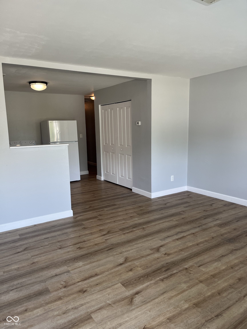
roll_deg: +2.4
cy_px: 164
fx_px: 247
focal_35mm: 26
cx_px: 124
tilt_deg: -9.1
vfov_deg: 67.3
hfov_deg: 53.1
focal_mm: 5.1
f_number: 1.6
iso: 64
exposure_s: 1/121
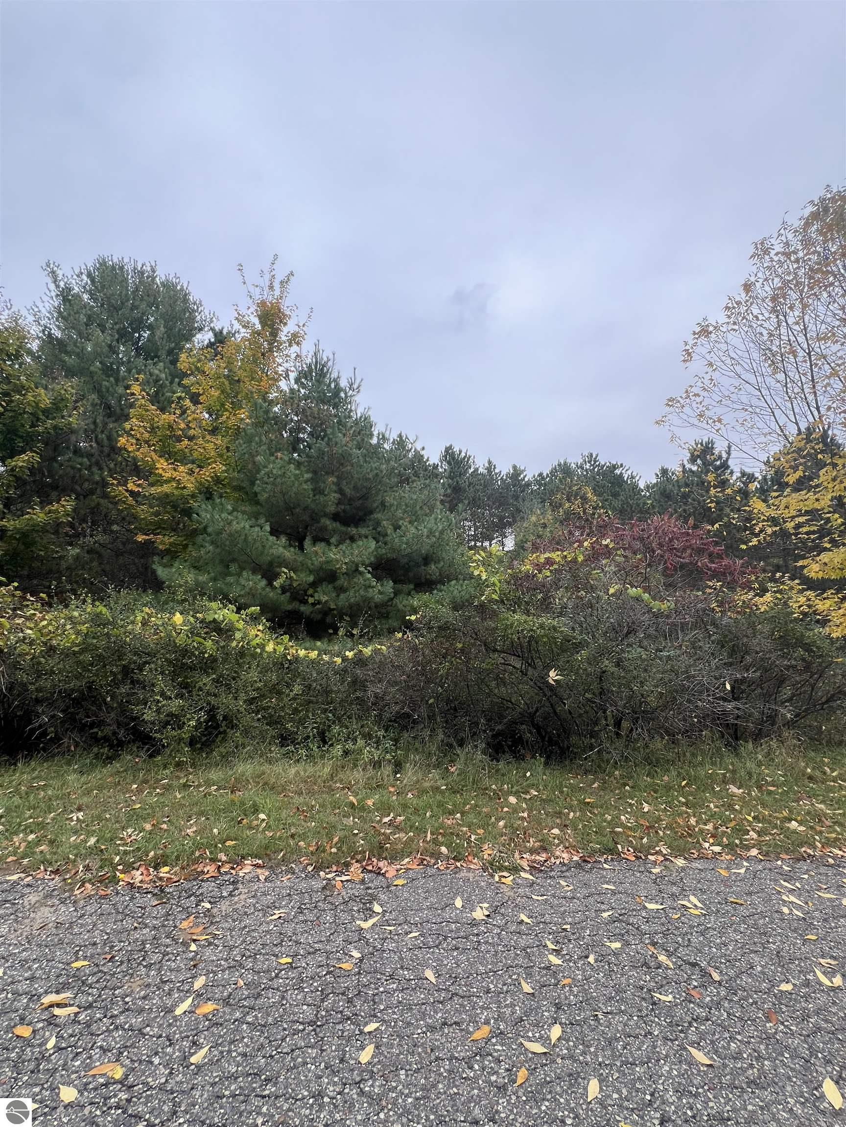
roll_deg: +2.5
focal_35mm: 13
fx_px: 424
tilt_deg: +5.8
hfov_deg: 89.9
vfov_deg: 106.2
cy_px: 564
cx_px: 423
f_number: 1.8
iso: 32
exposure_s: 1/515
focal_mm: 1.57
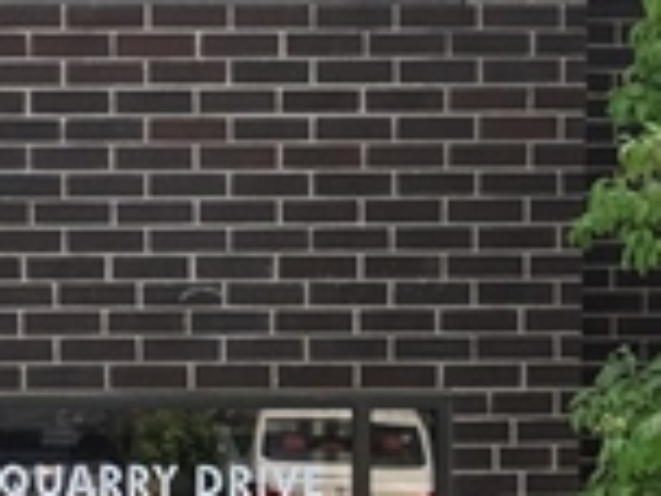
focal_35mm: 162
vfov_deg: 9.2
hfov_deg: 12.2
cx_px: 191
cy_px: 346
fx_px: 3093
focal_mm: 12.29
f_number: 2.8
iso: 100
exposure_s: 1/15
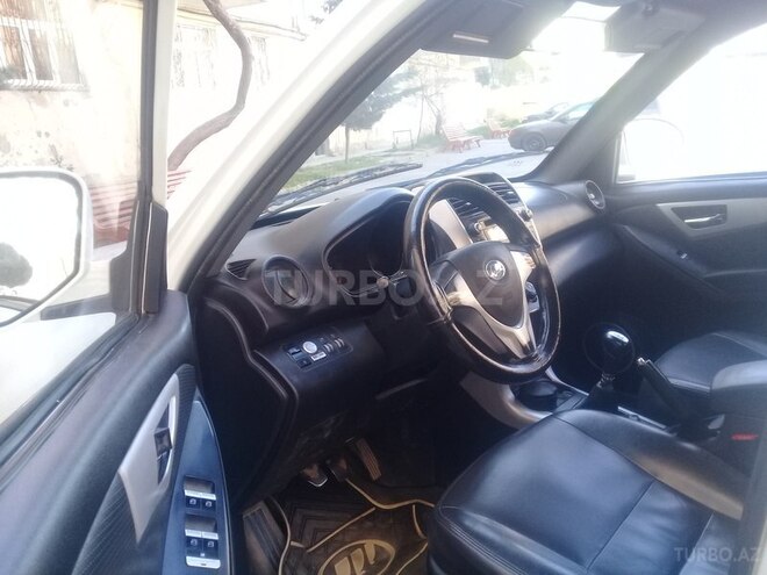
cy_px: 288
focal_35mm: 31
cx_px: 384
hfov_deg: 58.4
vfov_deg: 45.4
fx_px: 687
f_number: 2.2
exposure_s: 1/50
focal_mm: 3.3
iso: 64
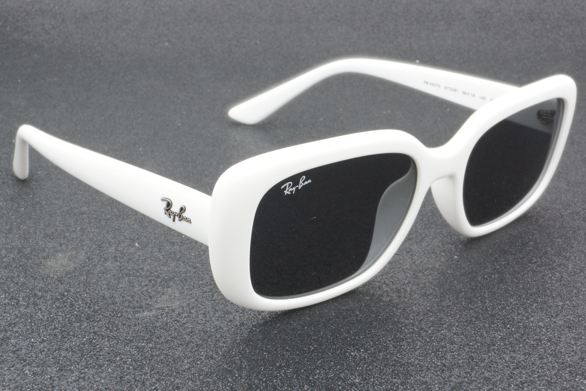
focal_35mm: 60
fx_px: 977
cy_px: 196
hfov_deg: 33.4
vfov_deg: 22.6
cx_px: 293
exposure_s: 1.6
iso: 100
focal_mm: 40
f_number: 32
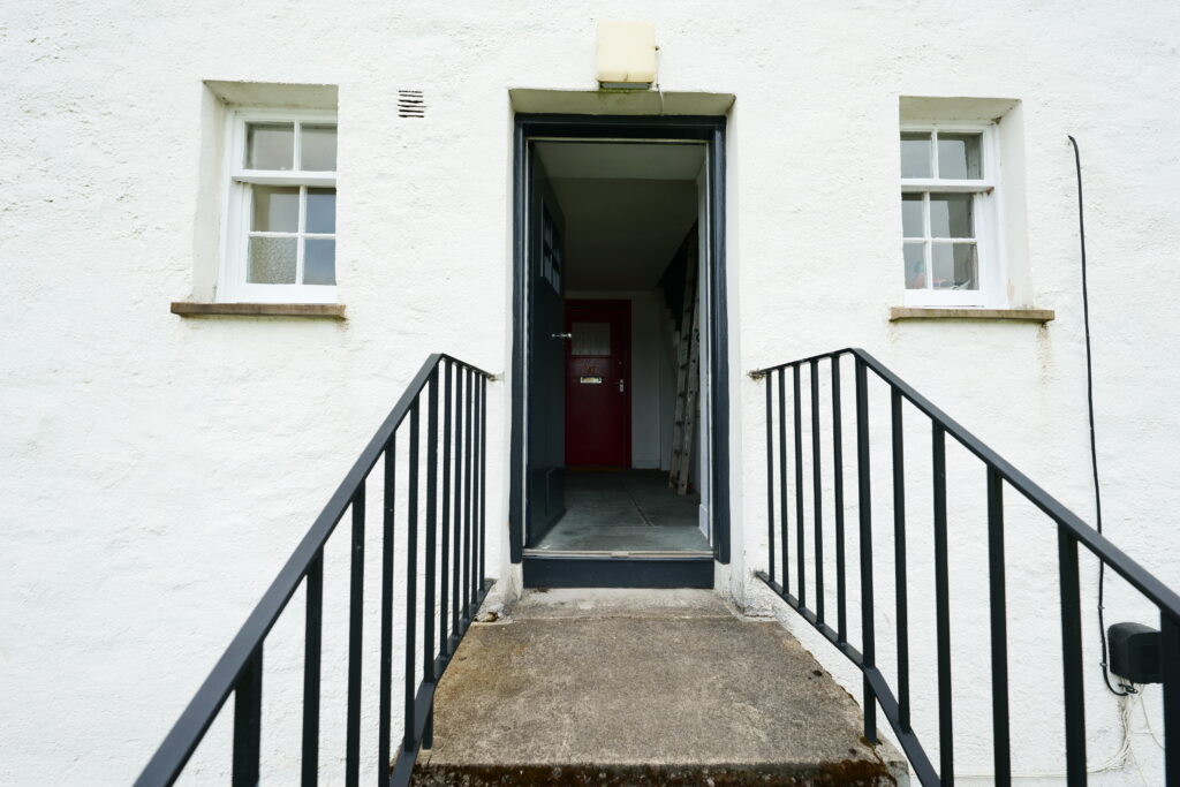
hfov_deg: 104.2
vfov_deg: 81.2
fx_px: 459
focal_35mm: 14
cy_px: 394
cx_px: 590
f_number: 4
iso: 100
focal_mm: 14
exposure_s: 1/250
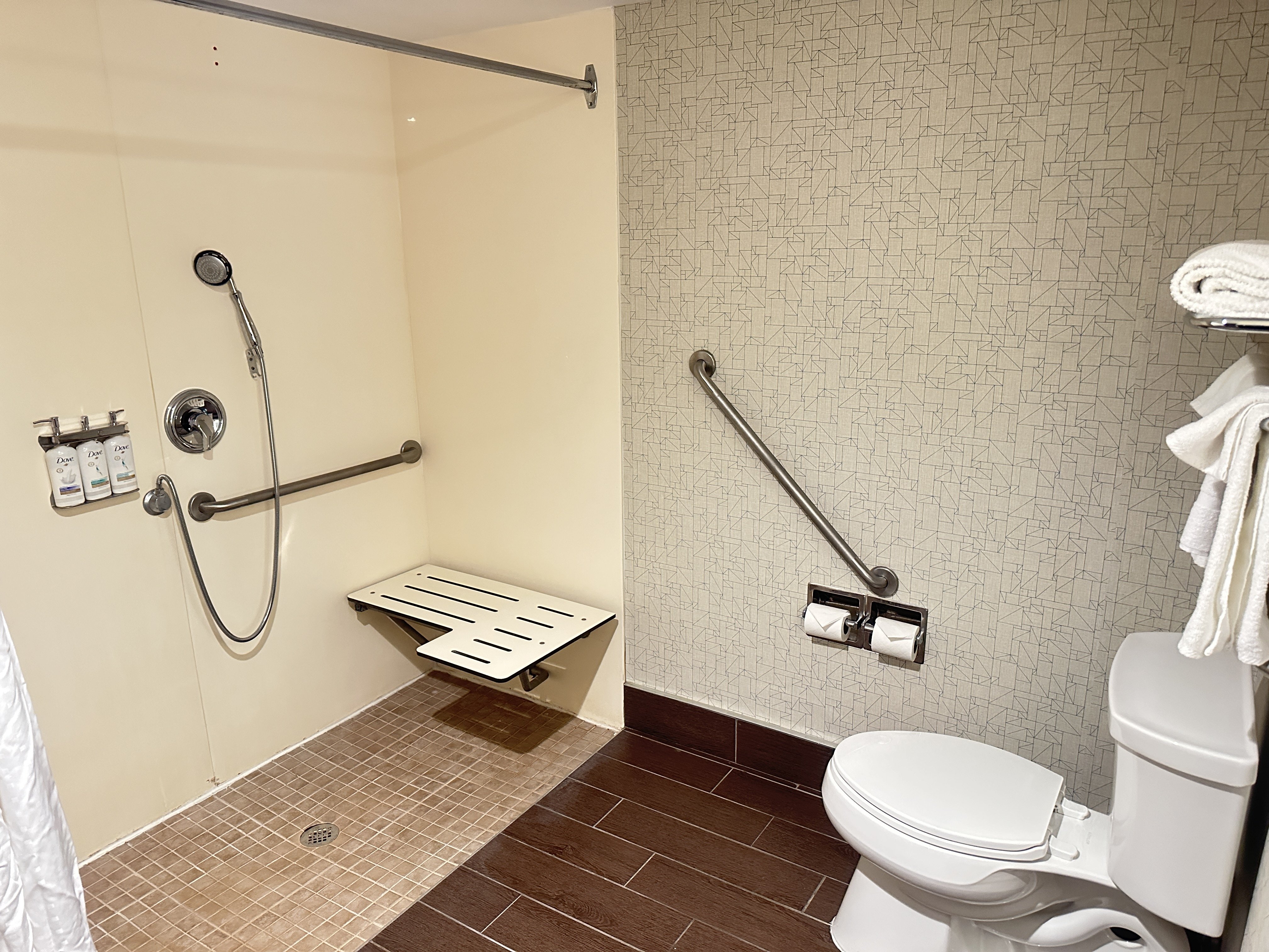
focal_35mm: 24
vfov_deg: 56.8
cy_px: 476
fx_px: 880
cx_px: 634
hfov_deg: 71.6
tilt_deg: -15.4
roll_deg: +0.9
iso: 800
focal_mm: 6.86
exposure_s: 1/60
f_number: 1.78
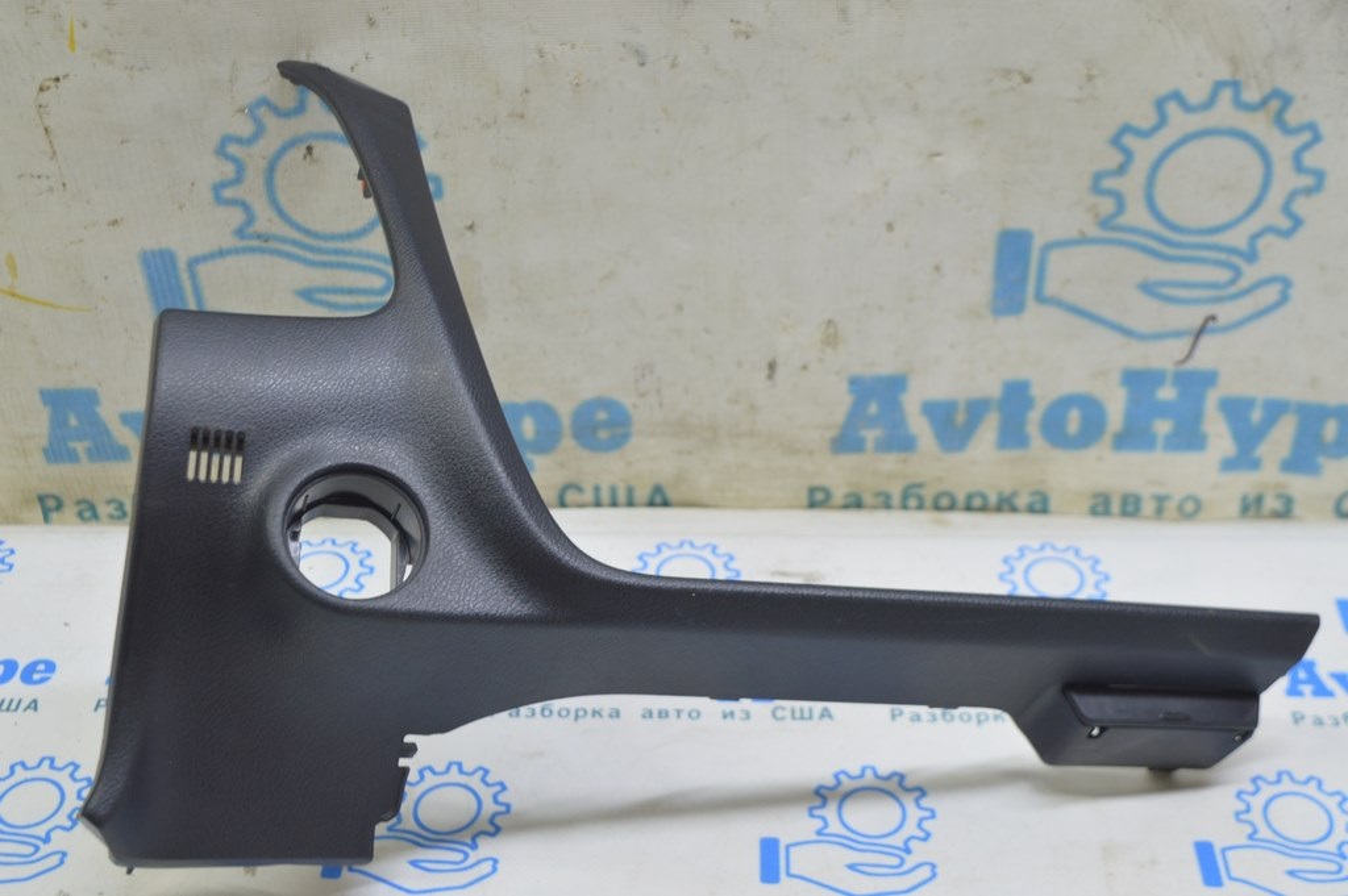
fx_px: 1796
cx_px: 674
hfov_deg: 41.1
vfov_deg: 28.0
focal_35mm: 48
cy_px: 448
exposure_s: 1/20
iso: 400
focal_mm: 32
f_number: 5.6
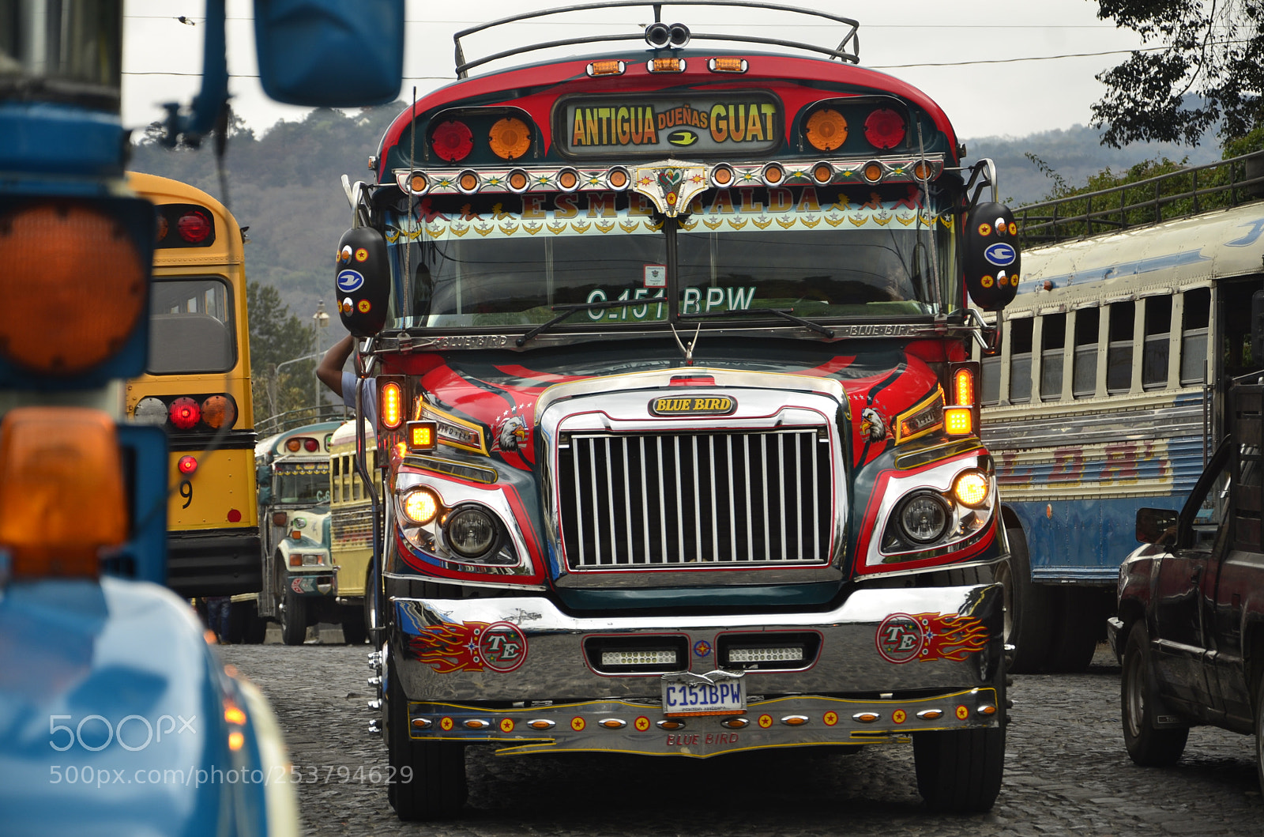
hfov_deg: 15.2
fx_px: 4729
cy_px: 418
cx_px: 632
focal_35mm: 135
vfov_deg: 10.1
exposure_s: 1/100
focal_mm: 90
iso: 140
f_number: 5.6
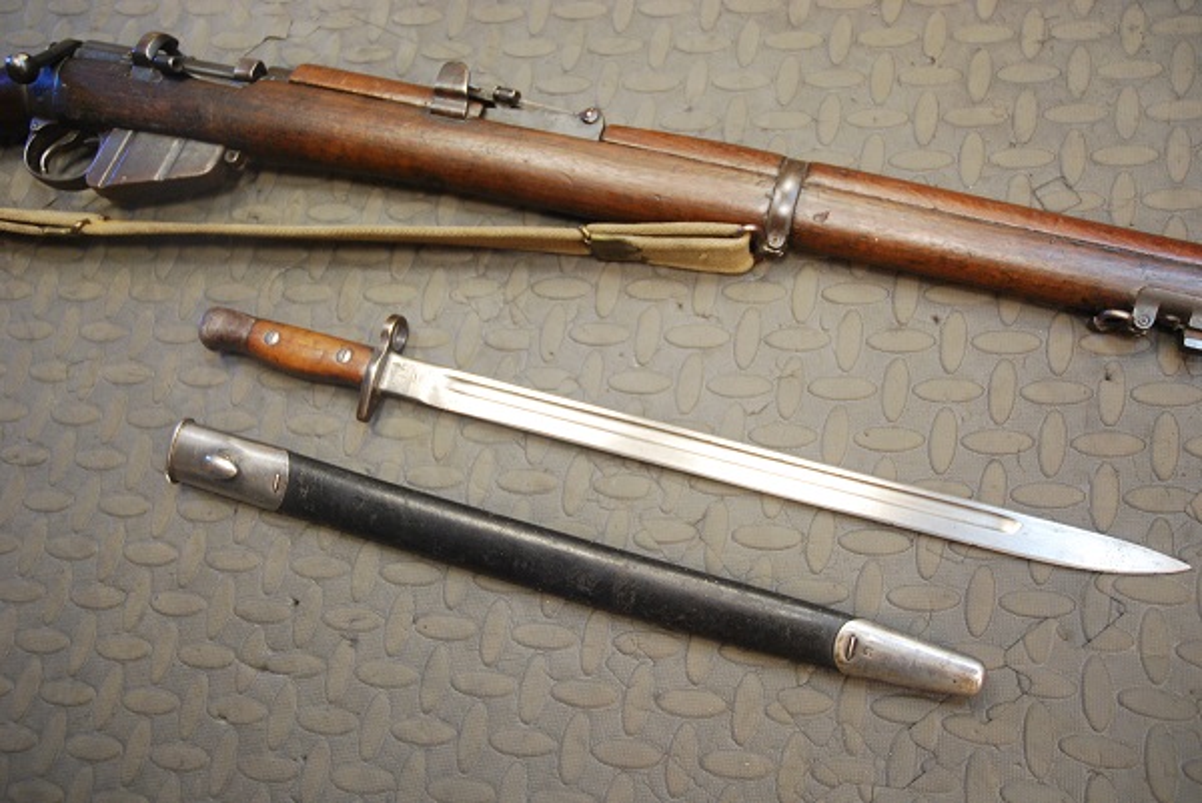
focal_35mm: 36
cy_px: 402
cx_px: 601
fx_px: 1203
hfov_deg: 53.1
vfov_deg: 36.9
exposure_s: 1/30
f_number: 3.8
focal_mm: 24
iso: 800
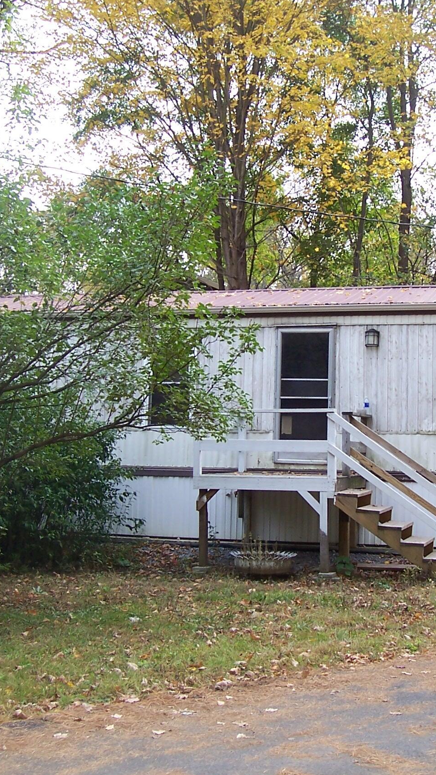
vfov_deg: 41.3
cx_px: 324
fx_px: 1028
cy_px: 388
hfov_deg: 23.7
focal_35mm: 50
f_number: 2.7
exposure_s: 1/250
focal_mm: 5.6
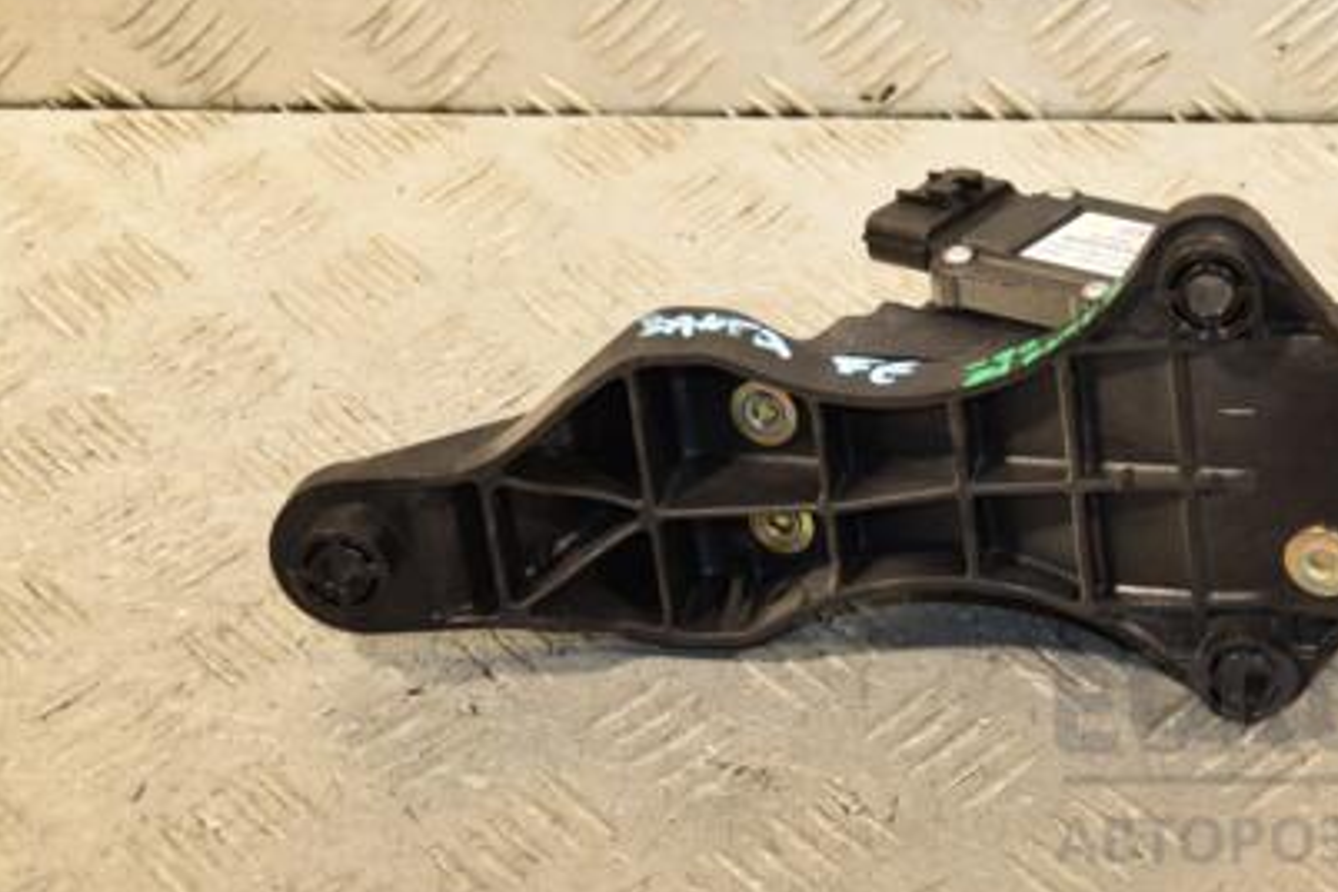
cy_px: 260
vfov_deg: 13.6
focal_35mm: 101
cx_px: 992
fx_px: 3744
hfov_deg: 20.1
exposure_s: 1/200
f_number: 5
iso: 800
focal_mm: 45
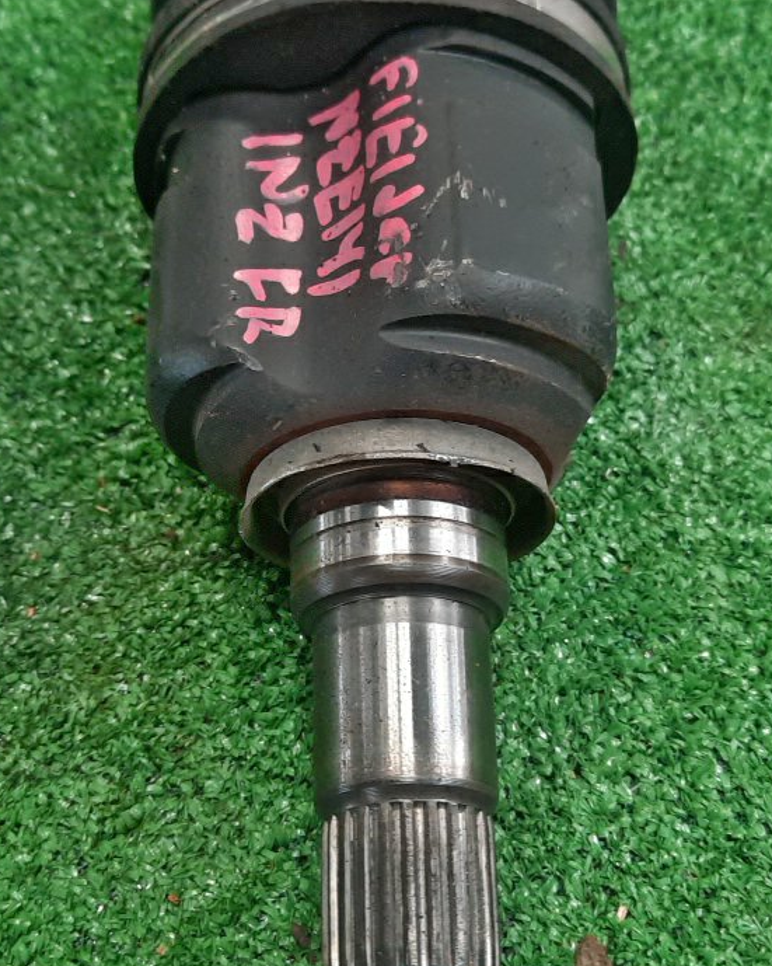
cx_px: 384
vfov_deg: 36.6
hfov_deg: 29.7
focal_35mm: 51
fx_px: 1457
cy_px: 415
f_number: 2
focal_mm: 4.6
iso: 276
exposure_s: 1/33
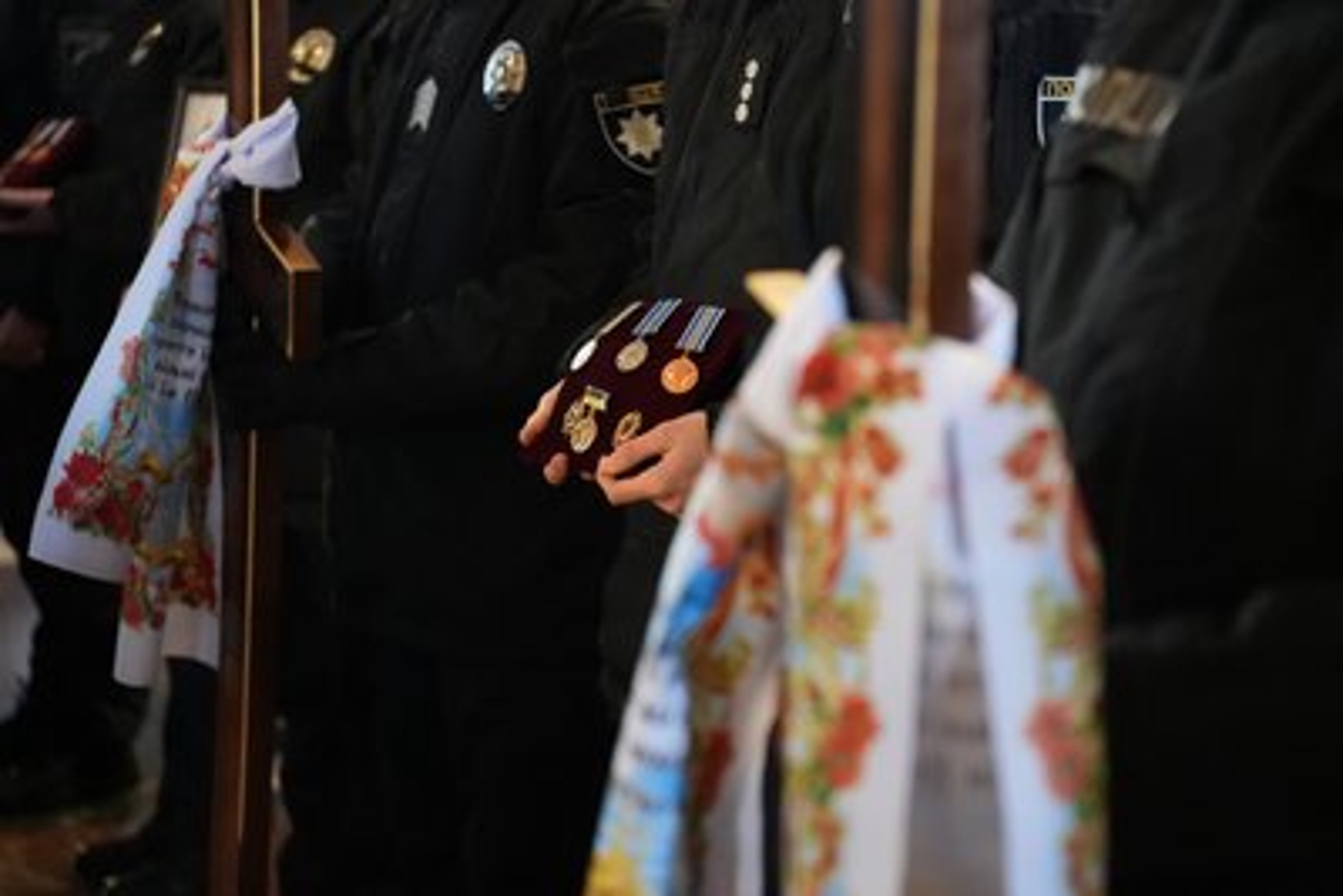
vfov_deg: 18.2
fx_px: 2799
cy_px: 448
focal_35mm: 75
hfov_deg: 27.0
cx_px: 672
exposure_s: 1/30
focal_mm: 75
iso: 12800
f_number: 2.8
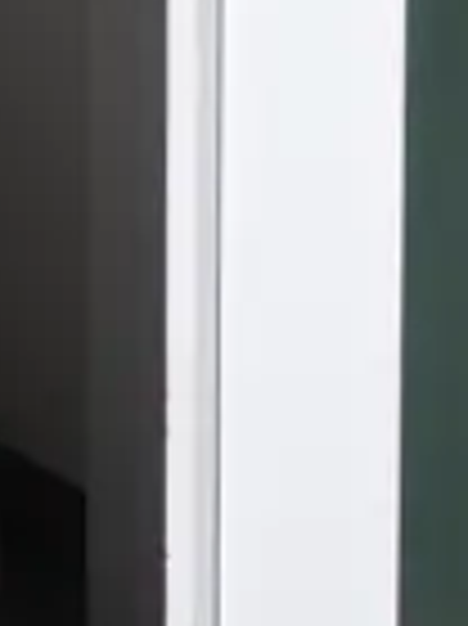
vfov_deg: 7.9
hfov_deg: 5.6
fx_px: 4532
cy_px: 446
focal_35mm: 251
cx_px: 1289
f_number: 4
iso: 500
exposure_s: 1/60
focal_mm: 17
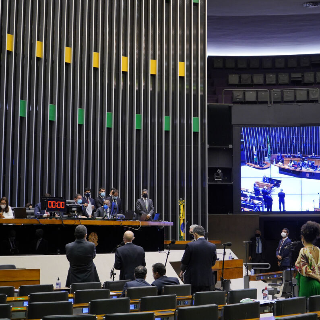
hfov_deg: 29.0
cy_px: 160
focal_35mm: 59
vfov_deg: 29.1
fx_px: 617
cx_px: 190
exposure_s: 1/125
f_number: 4
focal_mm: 46
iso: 1600
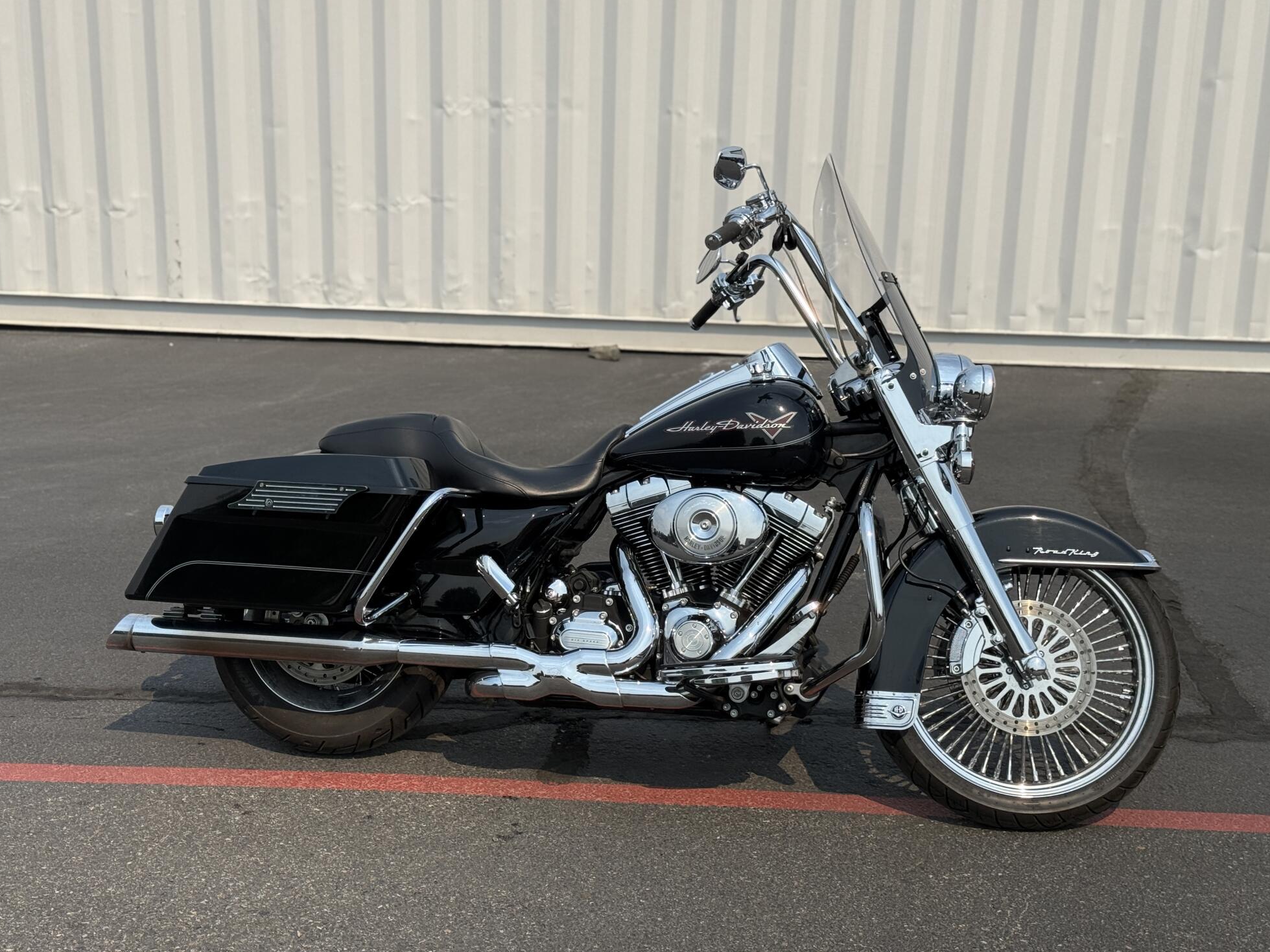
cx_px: 628
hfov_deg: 38.9
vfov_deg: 29.7
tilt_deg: -14.6
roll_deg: -2.3
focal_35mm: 49
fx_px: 1798
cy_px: 472
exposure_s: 1/6536
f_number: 1.78
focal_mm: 6.76
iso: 64
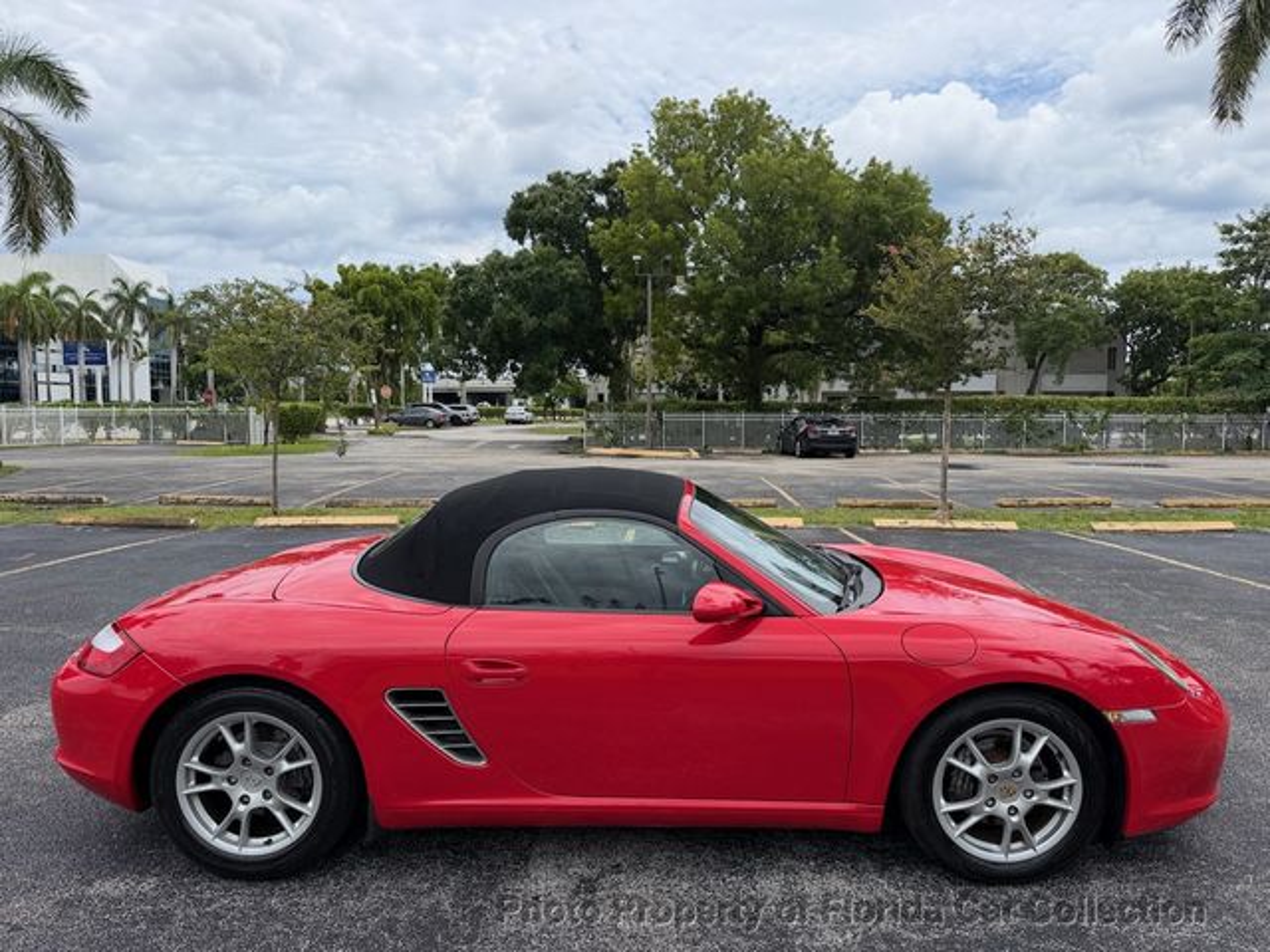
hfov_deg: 71.6
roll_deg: +0.3
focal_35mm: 24
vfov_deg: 56.8
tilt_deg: -4.4
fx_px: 881
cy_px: 476
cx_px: 635
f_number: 1.78
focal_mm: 6.76
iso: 80
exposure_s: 1/3759
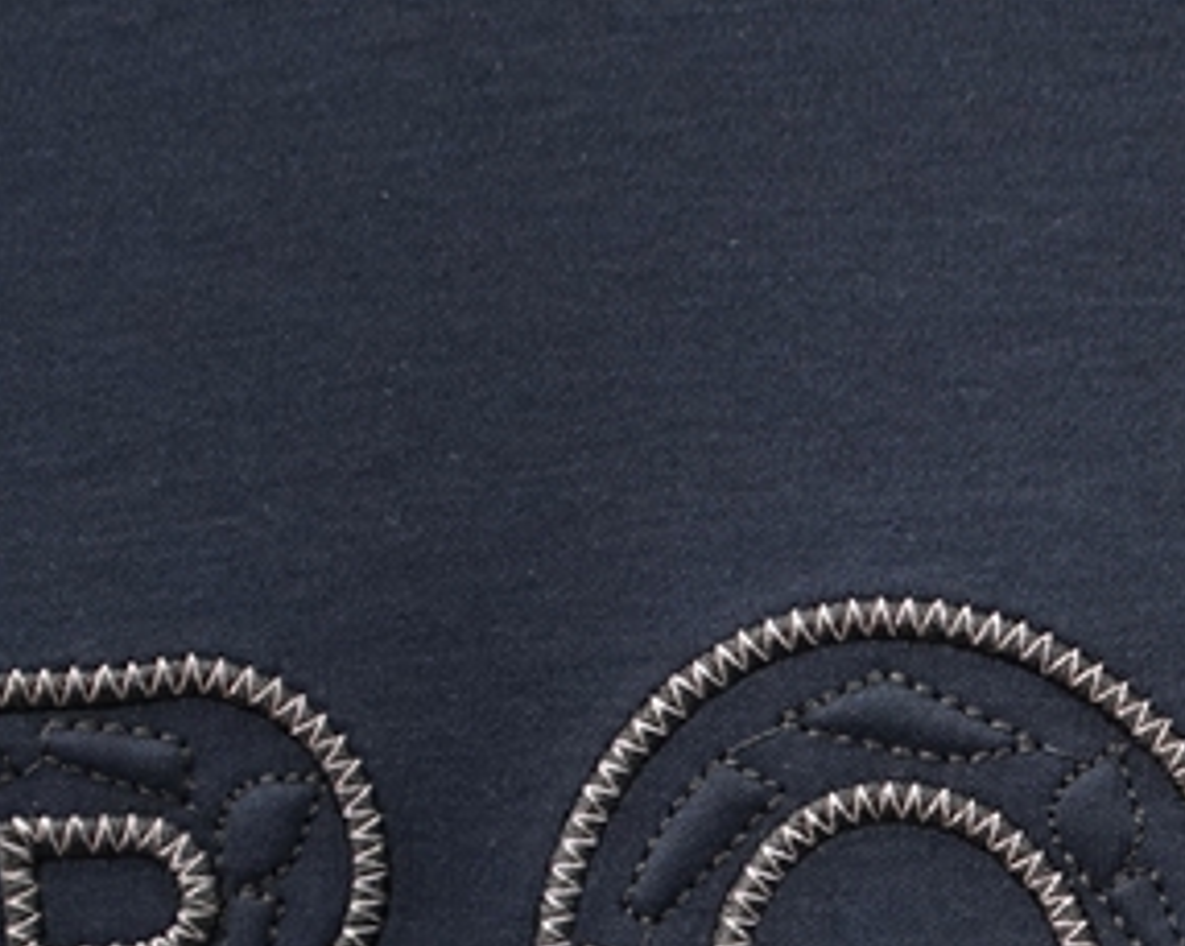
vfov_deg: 4.2
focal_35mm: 371
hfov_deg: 5.2
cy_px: 1120
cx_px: 1210
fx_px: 12998
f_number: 3.5
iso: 640
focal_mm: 70
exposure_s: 1/125
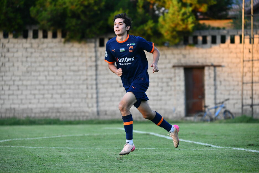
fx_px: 1942
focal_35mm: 270
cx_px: 130
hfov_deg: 7.6
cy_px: 86
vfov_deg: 5.1
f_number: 5.6
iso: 2000
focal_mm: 270
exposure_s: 1/800
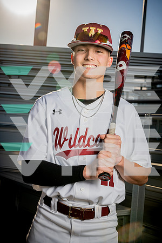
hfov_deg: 25.1
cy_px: 122
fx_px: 364
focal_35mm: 54
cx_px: 81
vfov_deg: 36.9
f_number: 9
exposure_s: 1/250
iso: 125
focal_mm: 54
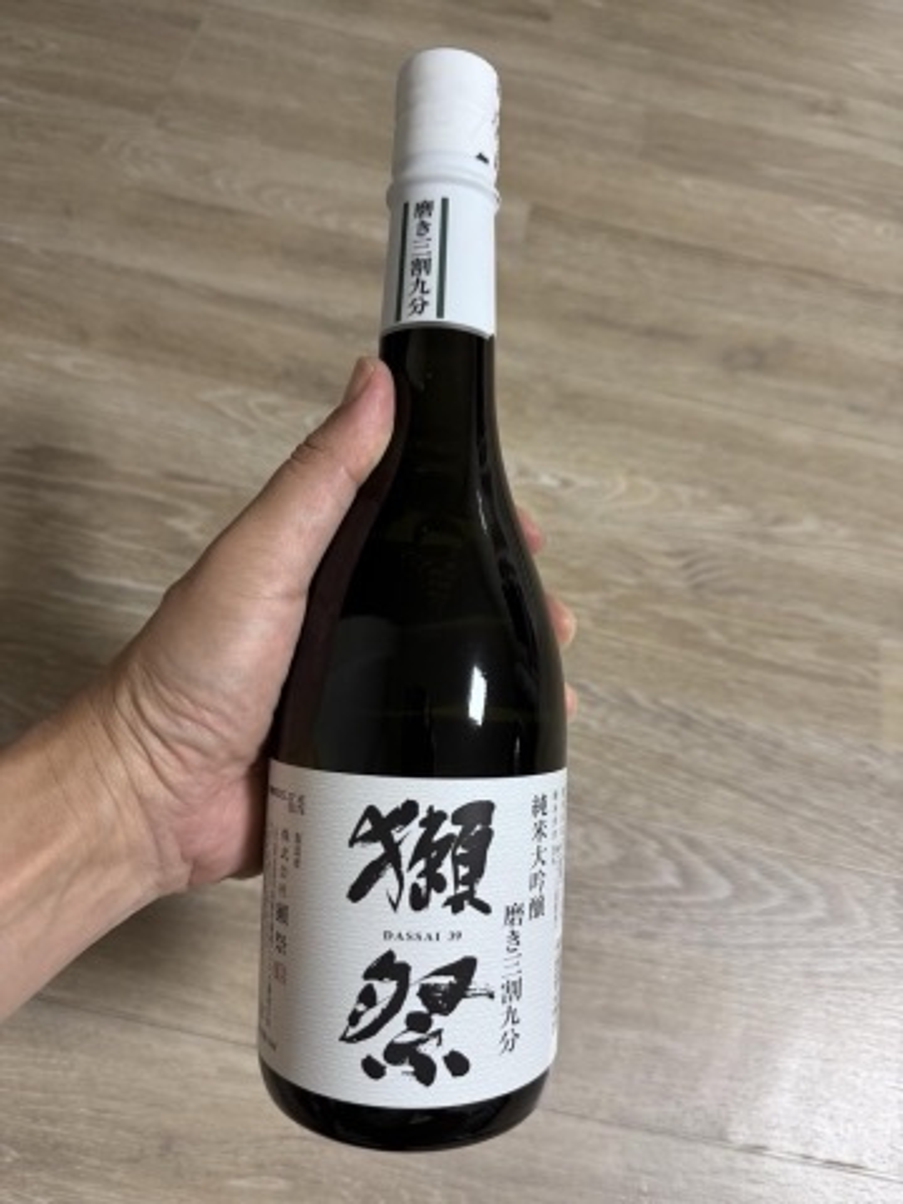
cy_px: 602
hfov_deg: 56.8
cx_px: 452
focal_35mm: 24
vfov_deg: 71.6
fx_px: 835
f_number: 1.78
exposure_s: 1/60
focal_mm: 6.76
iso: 200
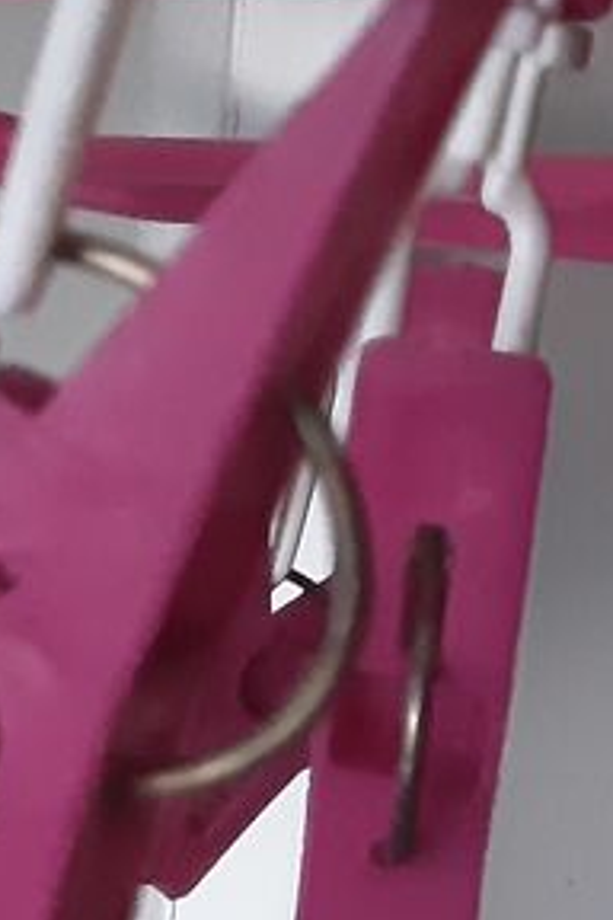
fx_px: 2580
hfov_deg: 10.9
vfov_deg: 19.6
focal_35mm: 101
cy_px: 3
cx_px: -977
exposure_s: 1/25
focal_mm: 2.9
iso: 400
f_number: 1.9
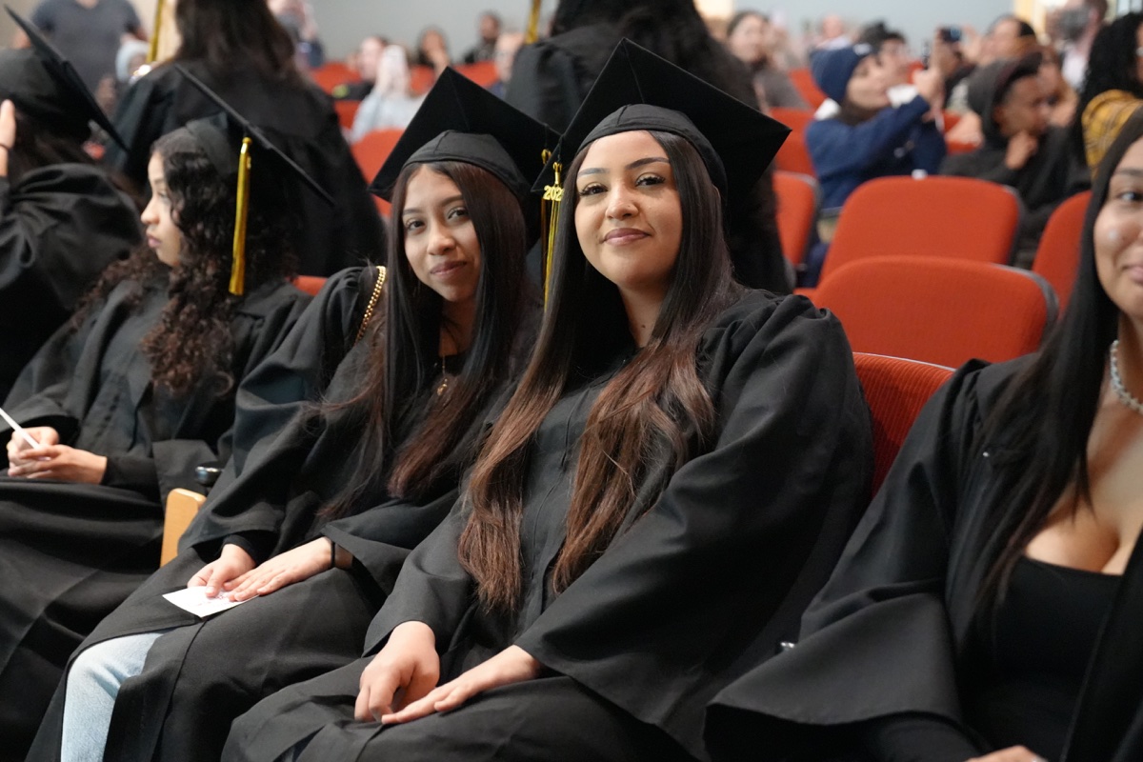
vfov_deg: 26.0
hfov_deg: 38.2
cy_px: 381
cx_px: 572
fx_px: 1651
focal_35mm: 52
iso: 12800
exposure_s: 1/80
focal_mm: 52
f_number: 2.8
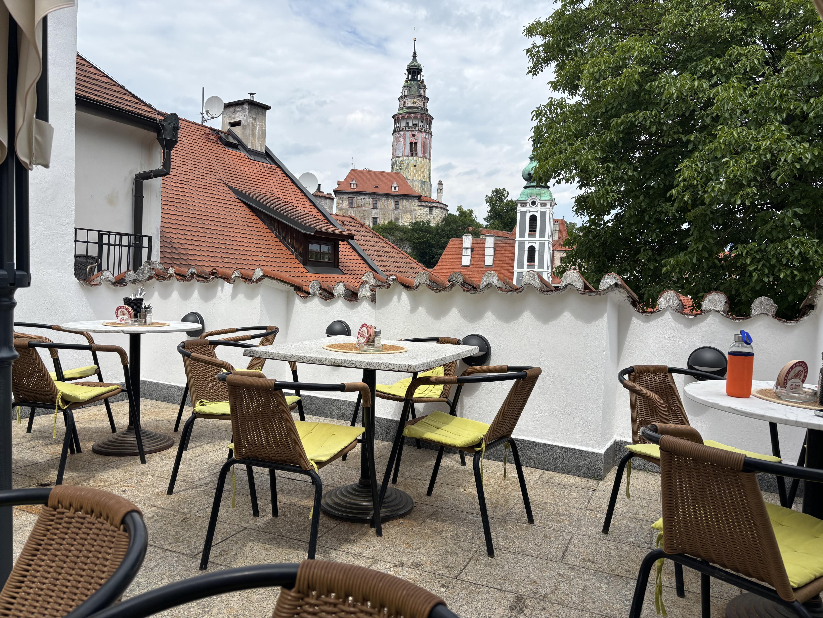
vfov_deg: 53.1
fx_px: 618
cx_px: 412
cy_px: 309
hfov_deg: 67.3
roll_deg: -1.6
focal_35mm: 26
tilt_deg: -2.7
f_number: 1.6
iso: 50
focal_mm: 5.96
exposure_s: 1/3788
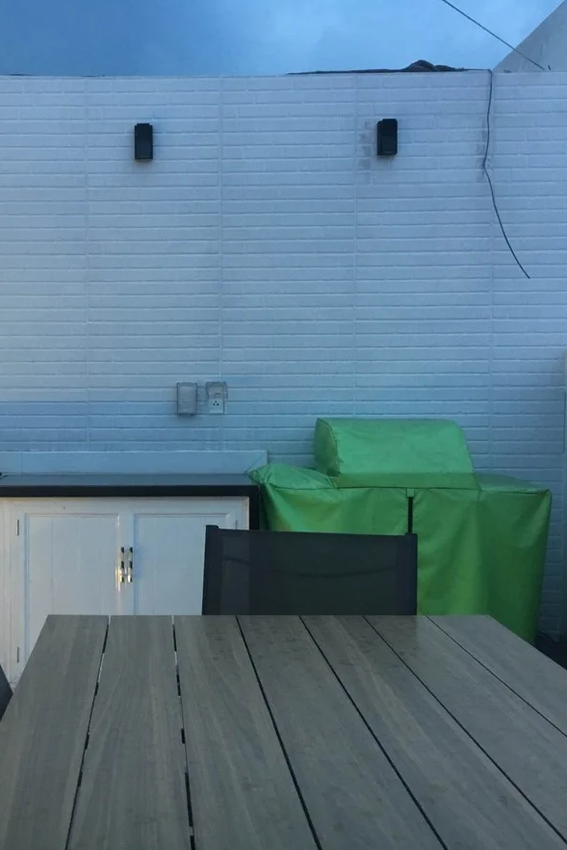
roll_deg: -0.7
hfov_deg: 32.0
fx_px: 968
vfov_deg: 47.4
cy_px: 420
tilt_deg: +0.1
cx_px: 137
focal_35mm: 41
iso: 125
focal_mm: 4.15
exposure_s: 1/33
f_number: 2.2
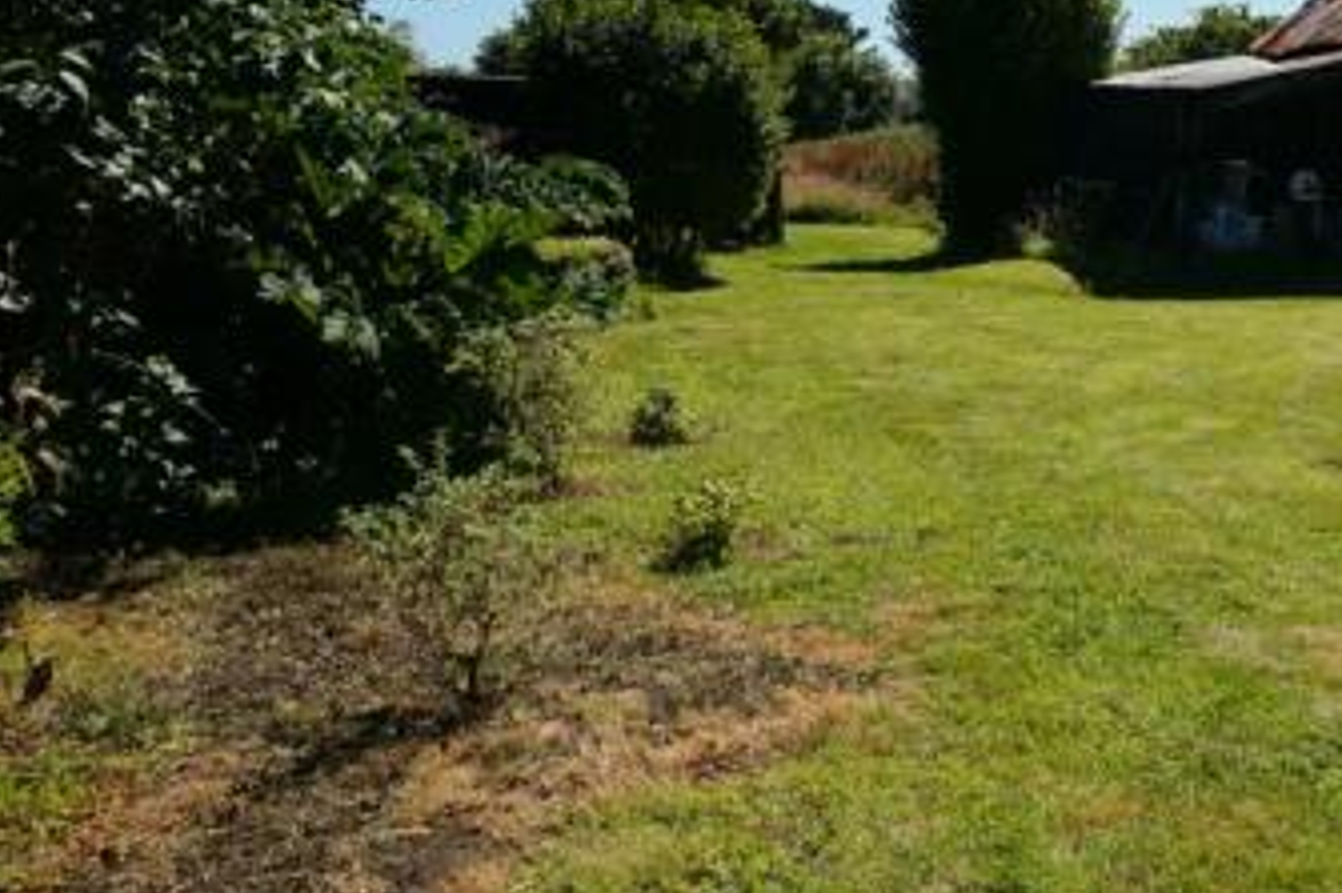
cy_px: 410
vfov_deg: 28.6
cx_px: 1246
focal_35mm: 47
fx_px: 1751
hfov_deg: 38.6
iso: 100
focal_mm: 16
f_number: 9
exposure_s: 1/250
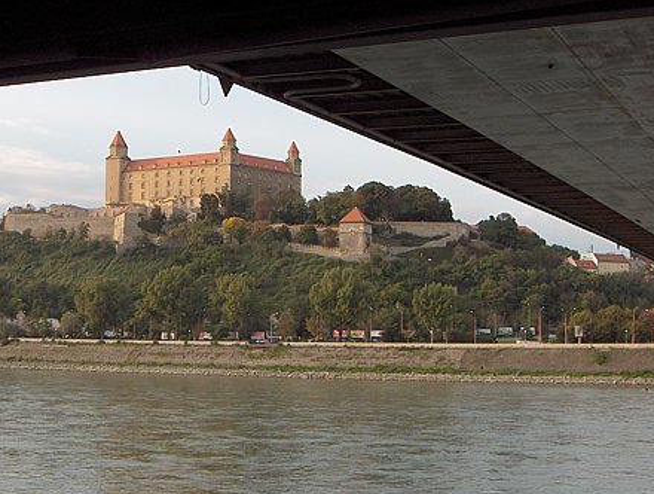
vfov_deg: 23.7
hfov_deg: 30.7
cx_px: 187
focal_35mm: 62
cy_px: 175
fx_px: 1174
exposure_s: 1/195
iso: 119
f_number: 4.8
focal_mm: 8
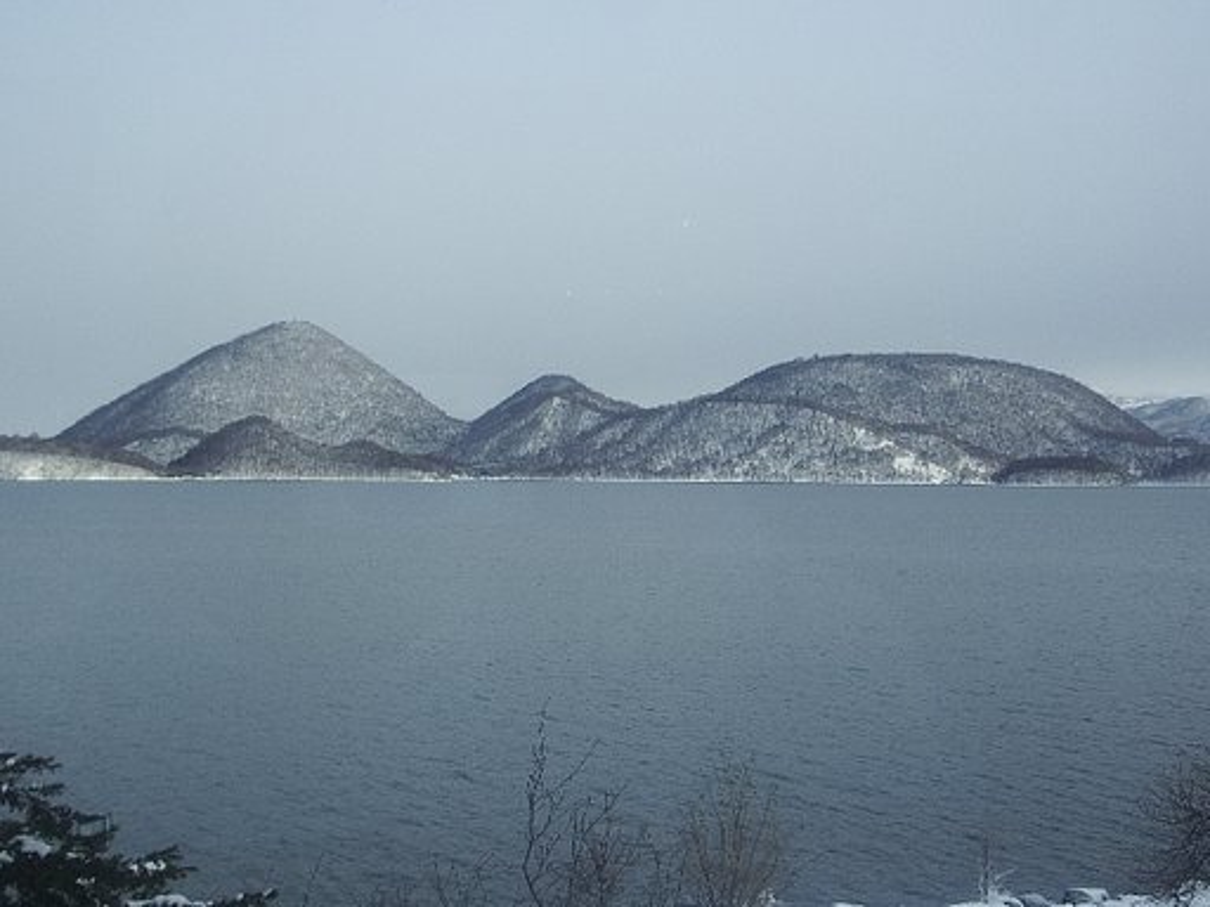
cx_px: 605
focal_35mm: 50
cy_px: 454
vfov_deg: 29.1
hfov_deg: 38.2
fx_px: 1748
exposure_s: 1/200
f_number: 5
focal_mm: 8.2
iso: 50
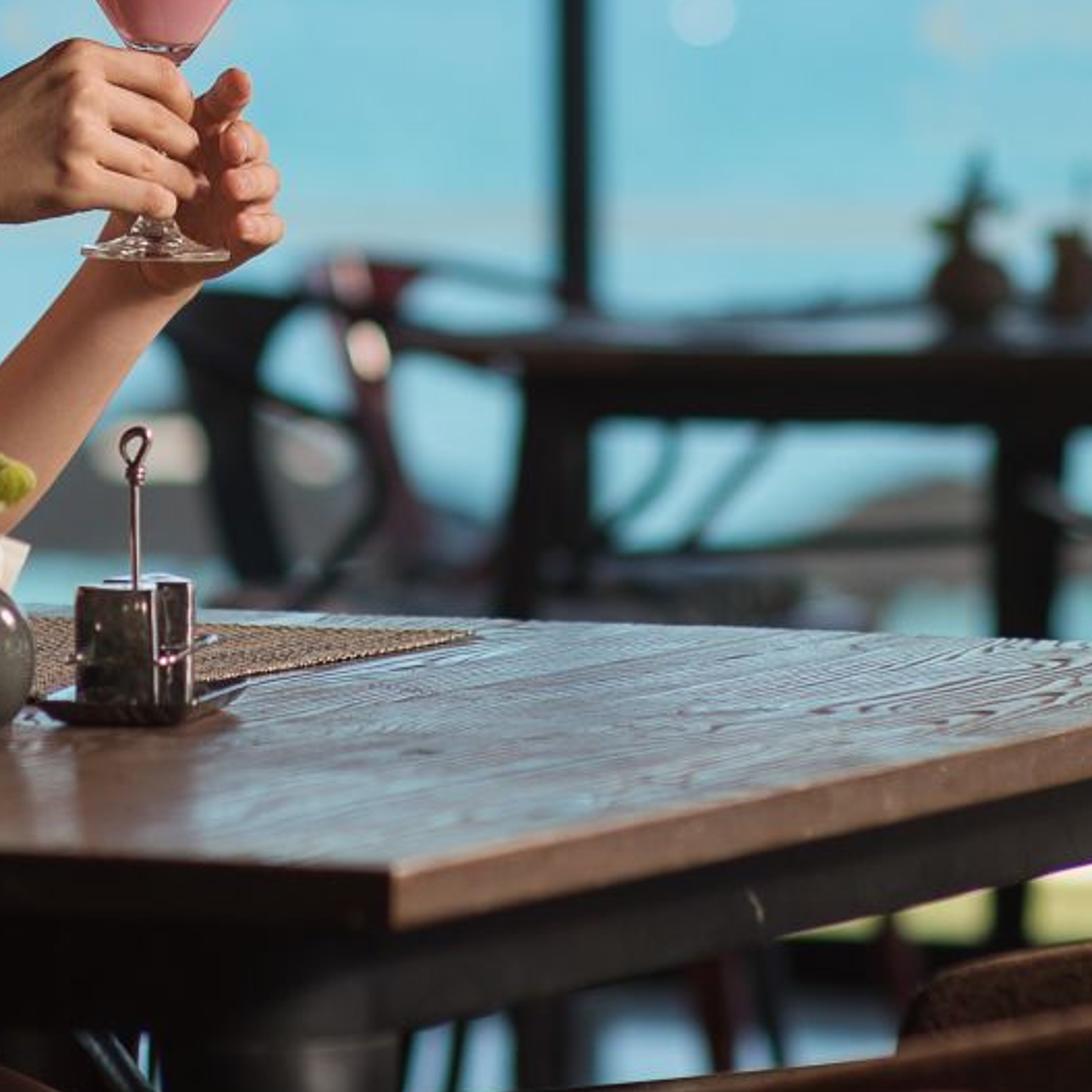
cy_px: -20
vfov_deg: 6.4
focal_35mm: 274
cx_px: 286
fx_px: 9779
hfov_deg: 6.4
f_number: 2
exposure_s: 1/2000
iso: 125
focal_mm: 85
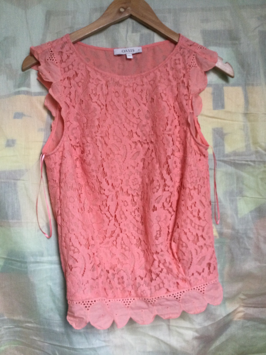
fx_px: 318
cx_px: 133
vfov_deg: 58.4
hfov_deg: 45.4
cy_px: 178
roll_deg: +1.1
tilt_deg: -5.2
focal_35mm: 31
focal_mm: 3.3
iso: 40
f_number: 2.4
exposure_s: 1/33
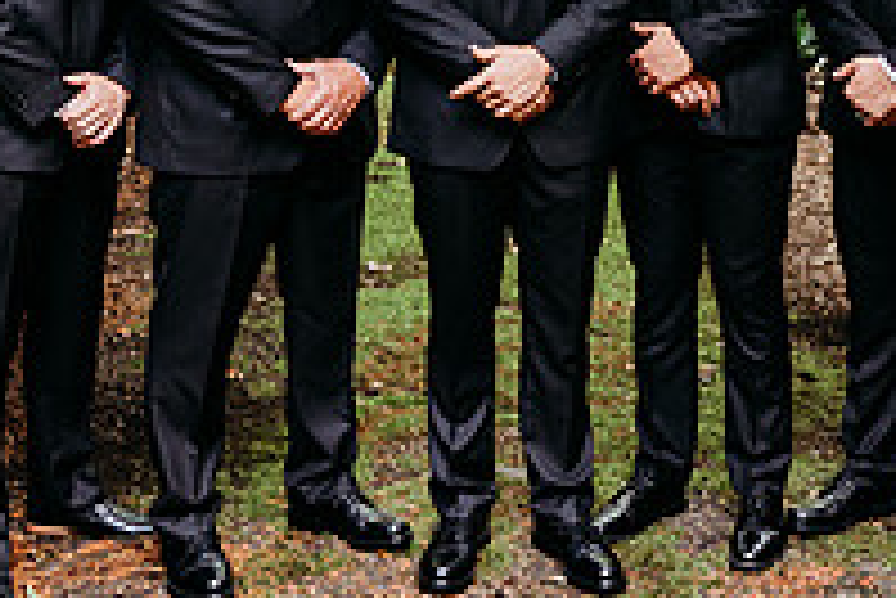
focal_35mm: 70
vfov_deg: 18.8
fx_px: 1743
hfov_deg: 28.7
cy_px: -43
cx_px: 590
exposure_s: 1/160
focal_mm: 24
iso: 320
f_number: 2.5
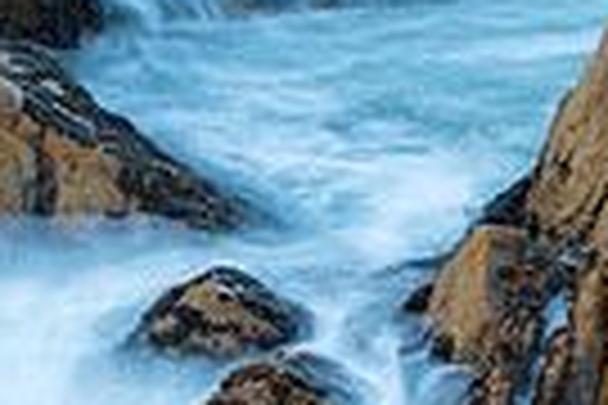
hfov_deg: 5.6
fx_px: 6232
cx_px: 108
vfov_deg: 3.7
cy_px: -124
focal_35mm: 369
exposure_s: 1.3
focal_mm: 86
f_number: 11
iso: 64
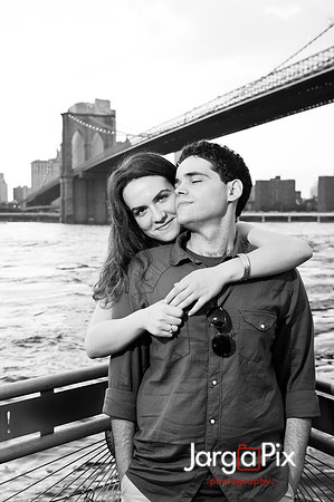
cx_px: 167
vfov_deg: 43.6
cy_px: 251
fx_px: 628
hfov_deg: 29.8
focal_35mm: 45
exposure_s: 1/160
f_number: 5.6
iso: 400
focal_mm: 45
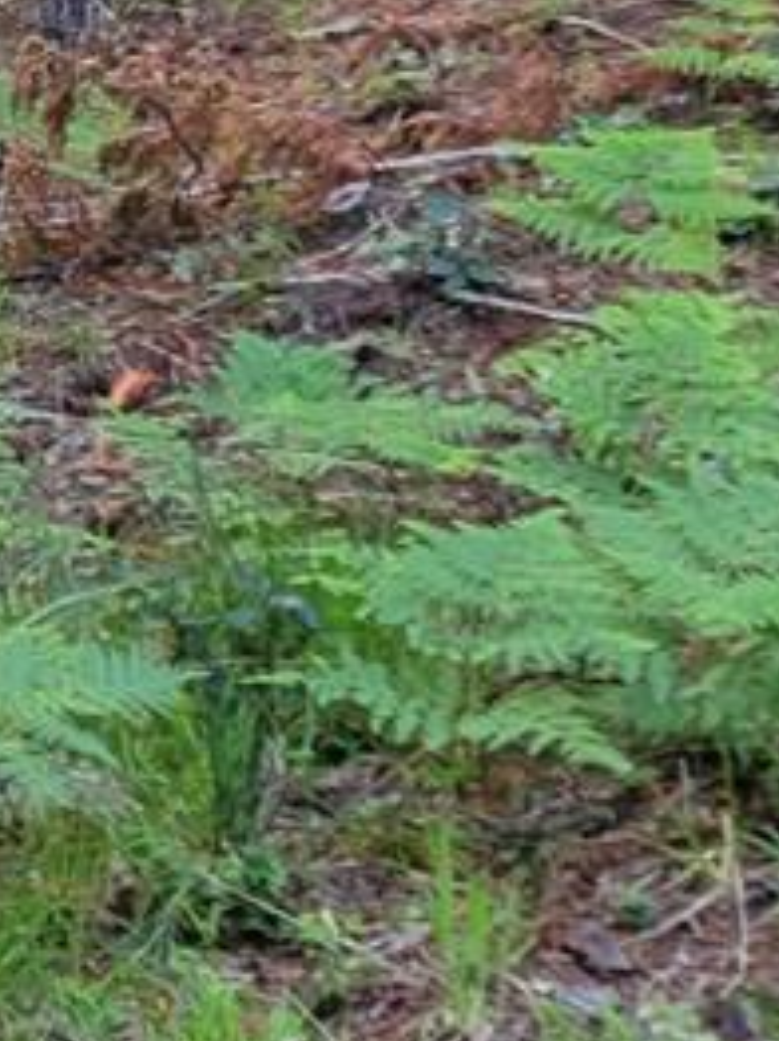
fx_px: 4478
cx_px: -642
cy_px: -528
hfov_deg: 9.4
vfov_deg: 12.6
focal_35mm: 149
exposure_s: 1/120
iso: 50
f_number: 1.8
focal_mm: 5.4
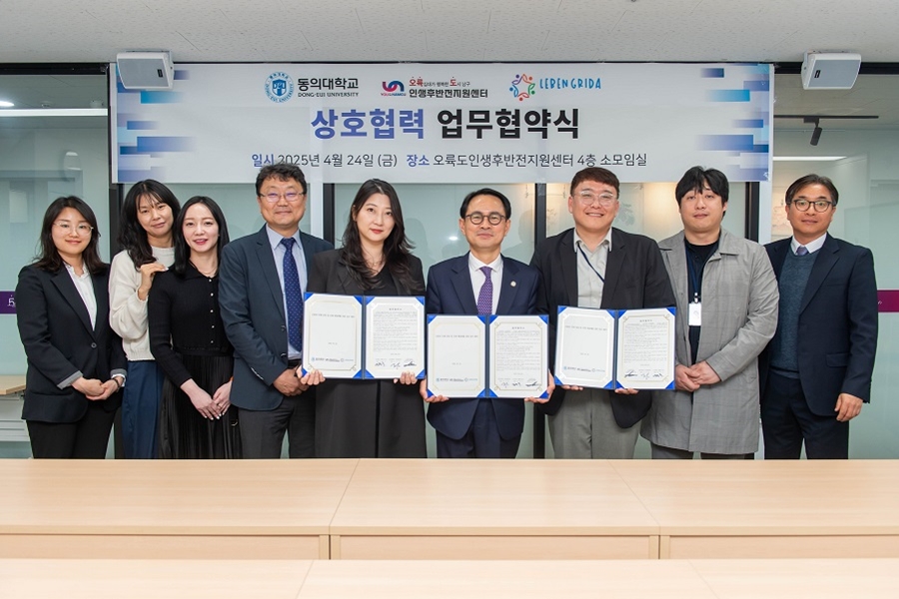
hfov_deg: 63.7
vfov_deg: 45.0
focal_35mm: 29
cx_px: 450
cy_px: 300
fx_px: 724
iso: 500
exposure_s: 1/160
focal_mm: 29
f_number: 4.5
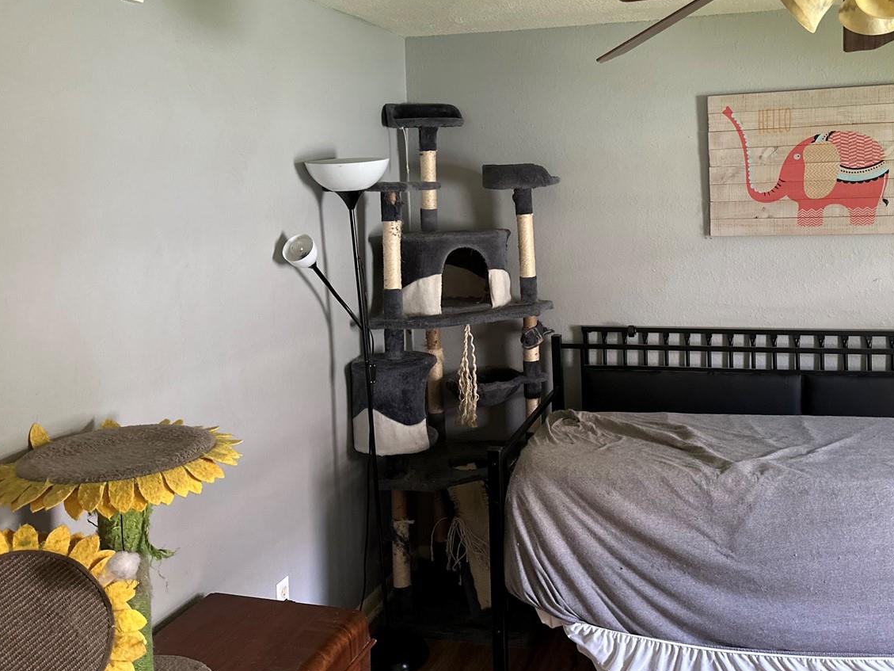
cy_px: 231
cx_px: 523
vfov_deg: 41.3
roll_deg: +0.6
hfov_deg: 53.7
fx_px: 878
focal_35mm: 34
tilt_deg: -3.7
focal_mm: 6.86
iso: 320
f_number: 1.78
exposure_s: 1/60
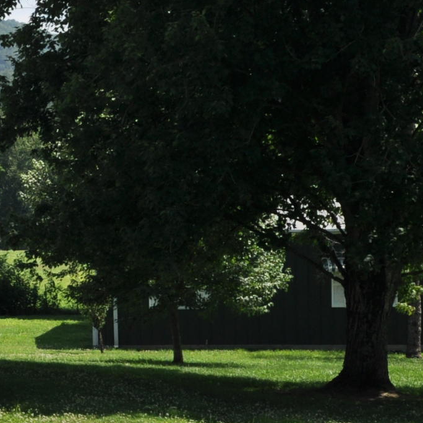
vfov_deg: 13.0
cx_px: -393
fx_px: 1853
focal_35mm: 134
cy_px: 253
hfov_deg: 11.8
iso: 200
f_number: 9
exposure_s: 1/320
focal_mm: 24
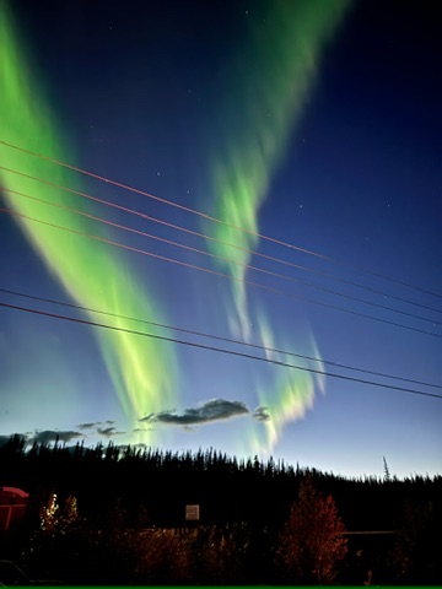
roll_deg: +0.4
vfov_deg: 71.6
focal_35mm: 24
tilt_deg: +31.1
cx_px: 221
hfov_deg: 56.8
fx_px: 409
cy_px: 294
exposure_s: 1/5
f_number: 1.78
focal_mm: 6.76
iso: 3200
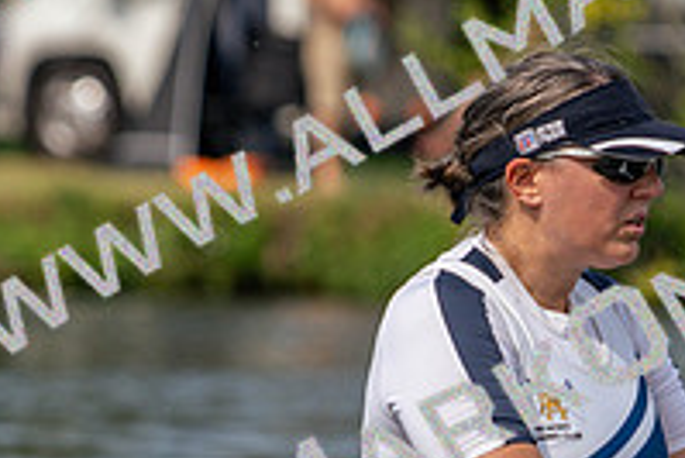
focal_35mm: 967
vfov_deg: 1.4
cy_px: 412
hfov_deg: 2.1
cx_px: -286
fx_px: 18413
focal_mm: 332
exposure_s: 1/1600
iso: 250
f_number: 6.3
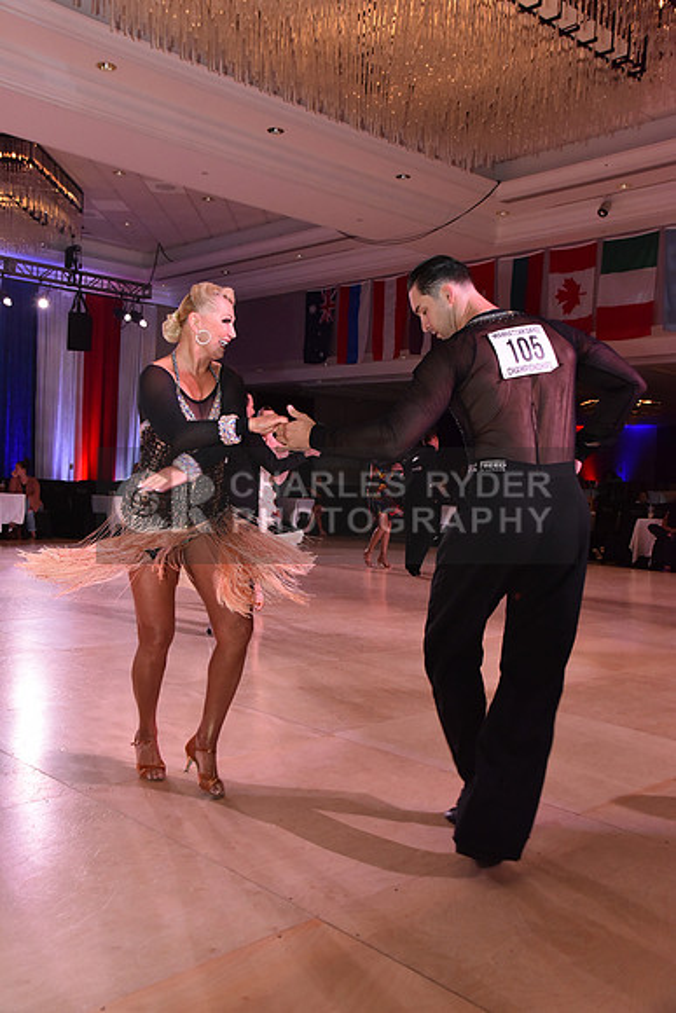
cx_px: 338
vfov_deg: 50.7
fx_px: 1070
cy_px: 506
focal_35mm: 38
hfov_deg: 35.1
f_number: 7.1
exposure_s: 1/320
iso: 2500
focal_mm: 38
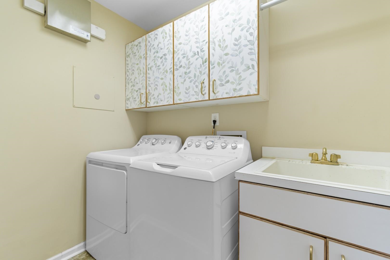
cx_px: 195
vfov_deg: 77.3
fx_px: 162
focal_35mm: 15
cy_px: 130
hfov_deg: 100.4
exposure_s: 1/6
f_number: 4.5
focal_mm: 10
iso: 100
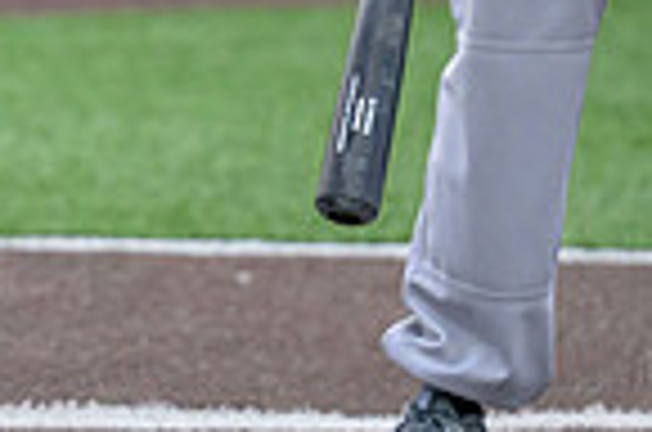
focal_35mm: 663
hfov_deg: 3.1
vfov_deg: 2.1
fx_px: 11981
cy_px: -15
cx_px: -758
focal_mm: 125
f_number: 3.2
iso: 1800
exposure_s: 1/2000
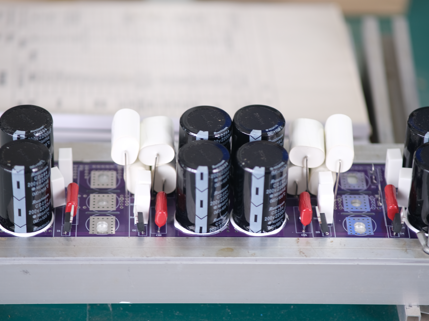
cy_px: 161
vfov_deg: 10.7
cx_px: 206
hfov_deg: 14.2
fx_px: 1723
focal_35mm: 139
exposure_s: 1/80
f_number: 1.8
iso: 250
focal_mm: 85
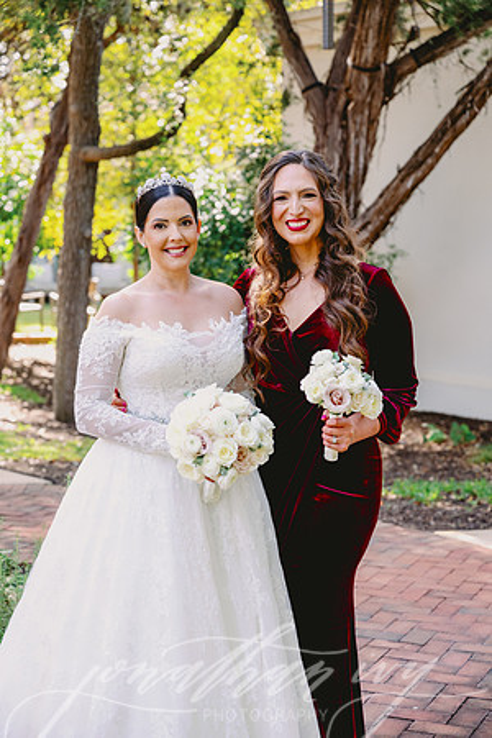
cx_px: 246
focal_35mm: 70
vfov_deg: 28.8
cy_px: 369
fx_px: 1435
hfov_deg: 19.5
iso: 400
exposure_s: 1/320
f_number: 3.5
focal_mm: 70
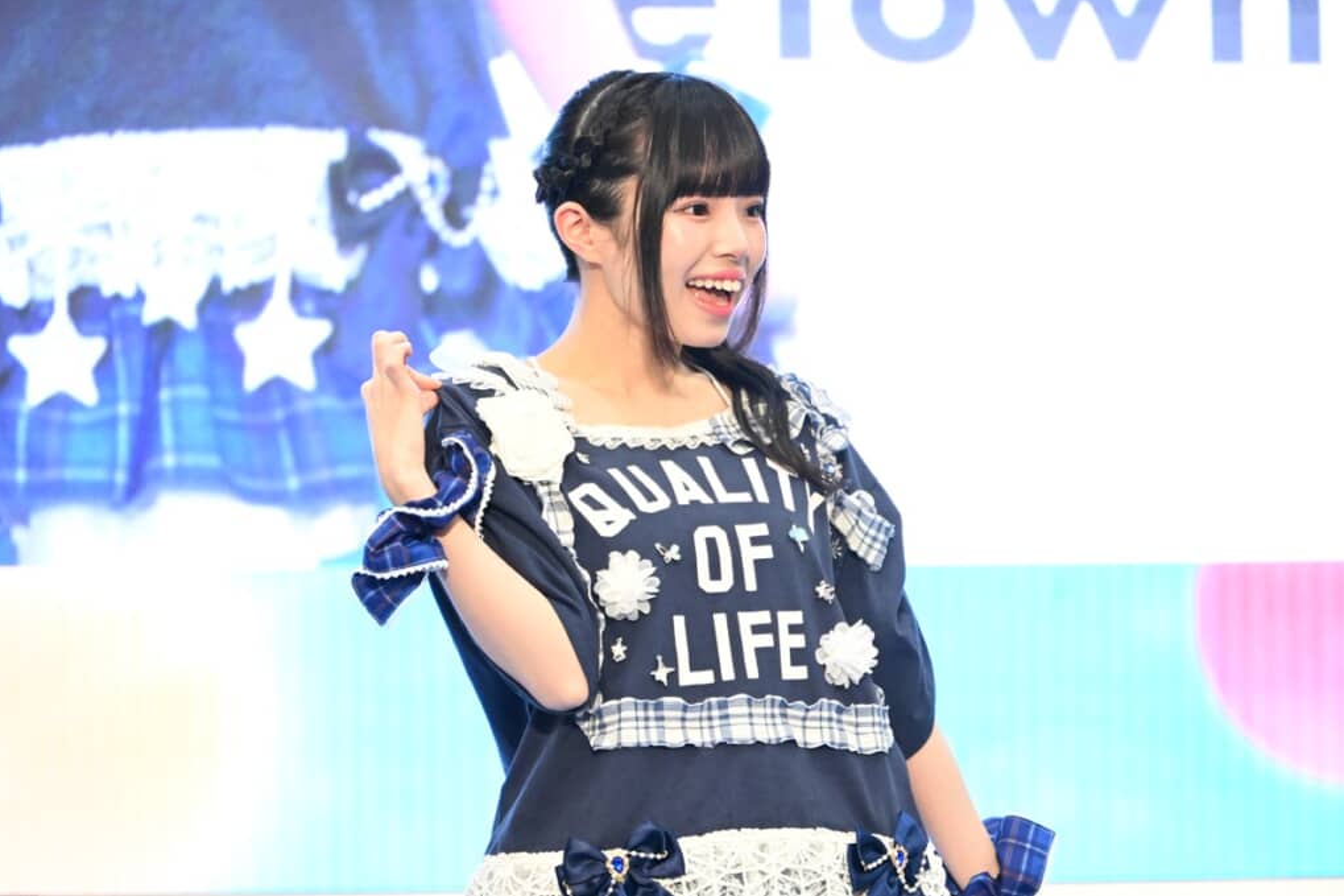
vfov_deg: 6.8
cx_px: 674
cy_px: 447
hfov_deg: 10.1
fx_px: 7577
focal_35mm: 203
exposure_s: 1/200
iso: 6400
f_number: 6.3
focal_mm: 135
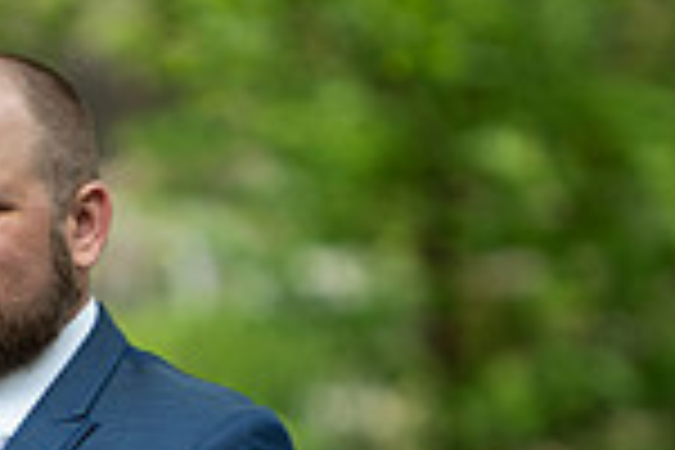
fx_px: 15543
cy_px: 494
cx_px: 94
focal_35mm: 829
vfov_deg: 1.7
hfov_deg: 2.5
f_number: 2.8
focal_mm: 200
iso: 320
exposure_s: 1/160
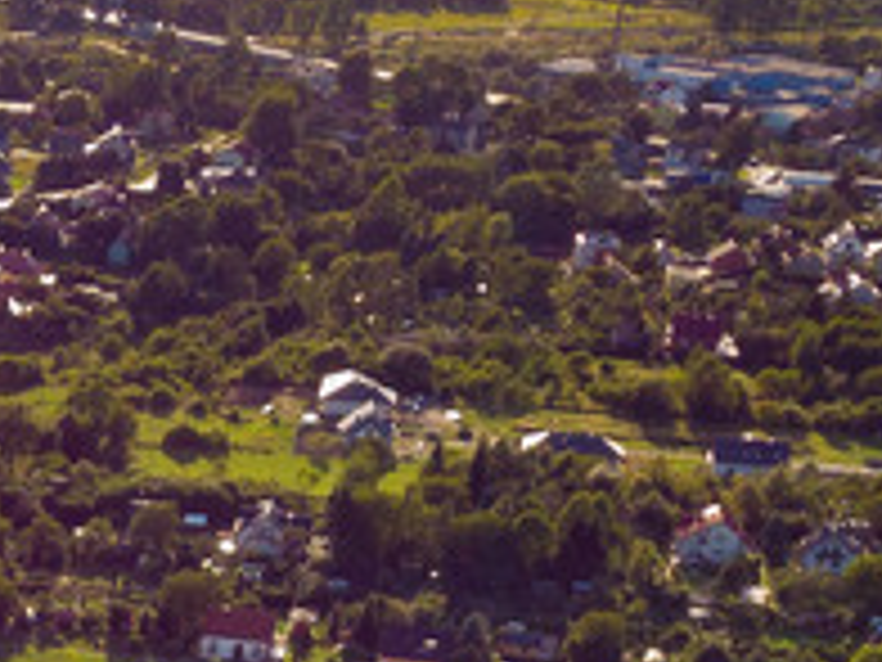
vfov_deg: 10.4
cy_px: 1301
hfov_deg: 13.2
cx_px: -810
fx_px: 3338
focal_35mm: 131
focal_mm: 4.5
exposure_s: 1/290
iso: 100
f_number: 2.8
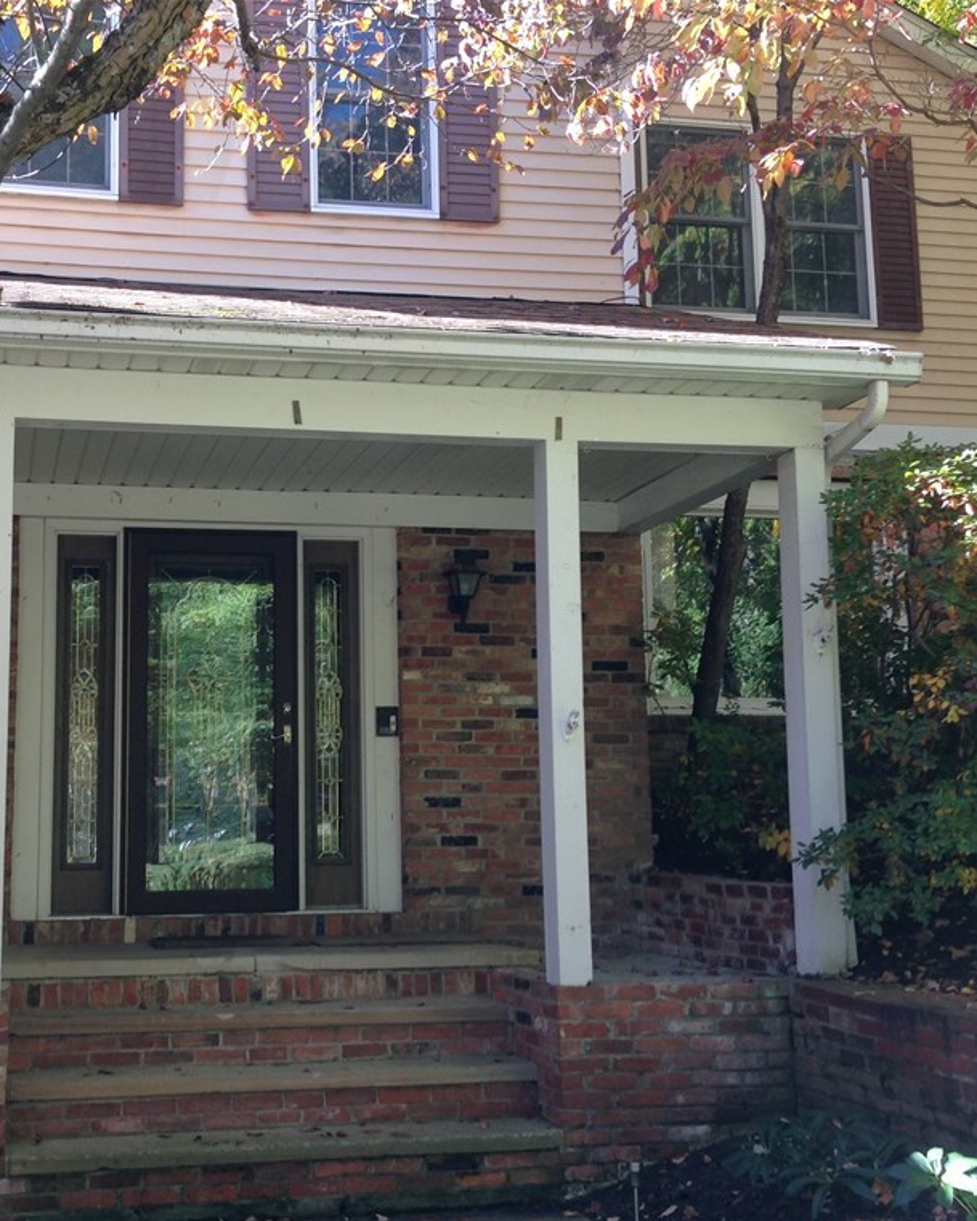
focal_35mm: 46
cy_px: 613
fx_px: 1662
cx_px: 279
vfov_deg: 40.3
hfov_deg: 32.3
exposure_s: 1/120
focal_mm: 4.28
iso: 64
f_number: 2.4
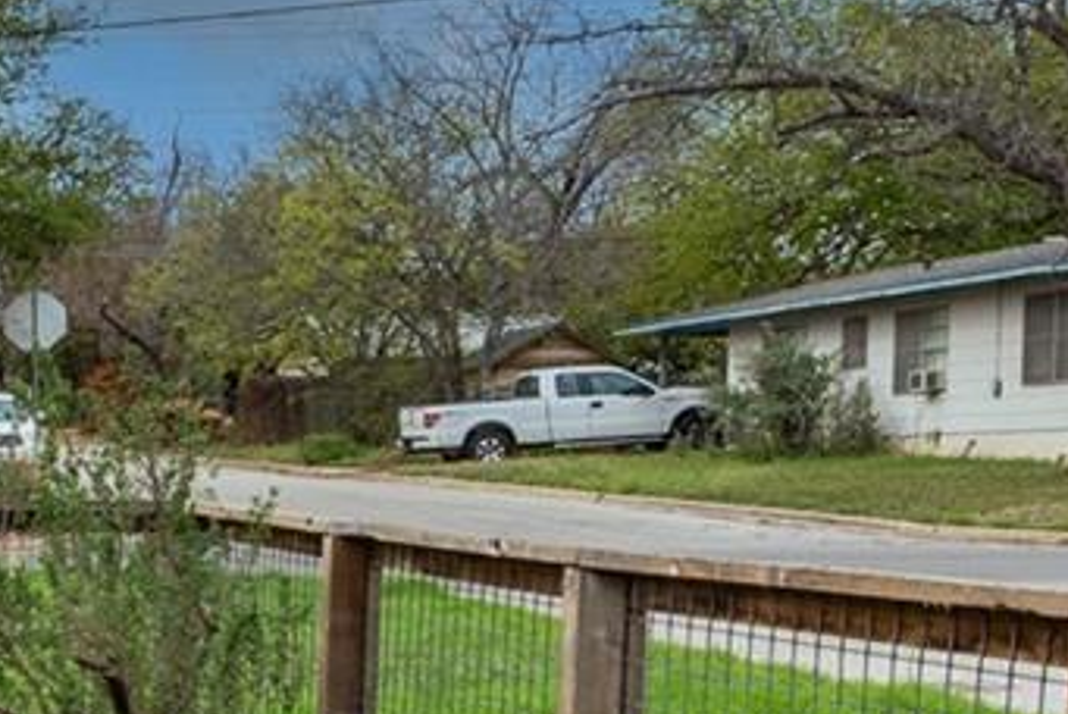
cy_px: 542
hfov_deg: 18.0
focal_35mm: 84
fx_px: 2494
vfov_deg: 16.2
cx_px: -974
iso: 200
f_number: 9
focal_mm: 14
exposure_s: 1/320
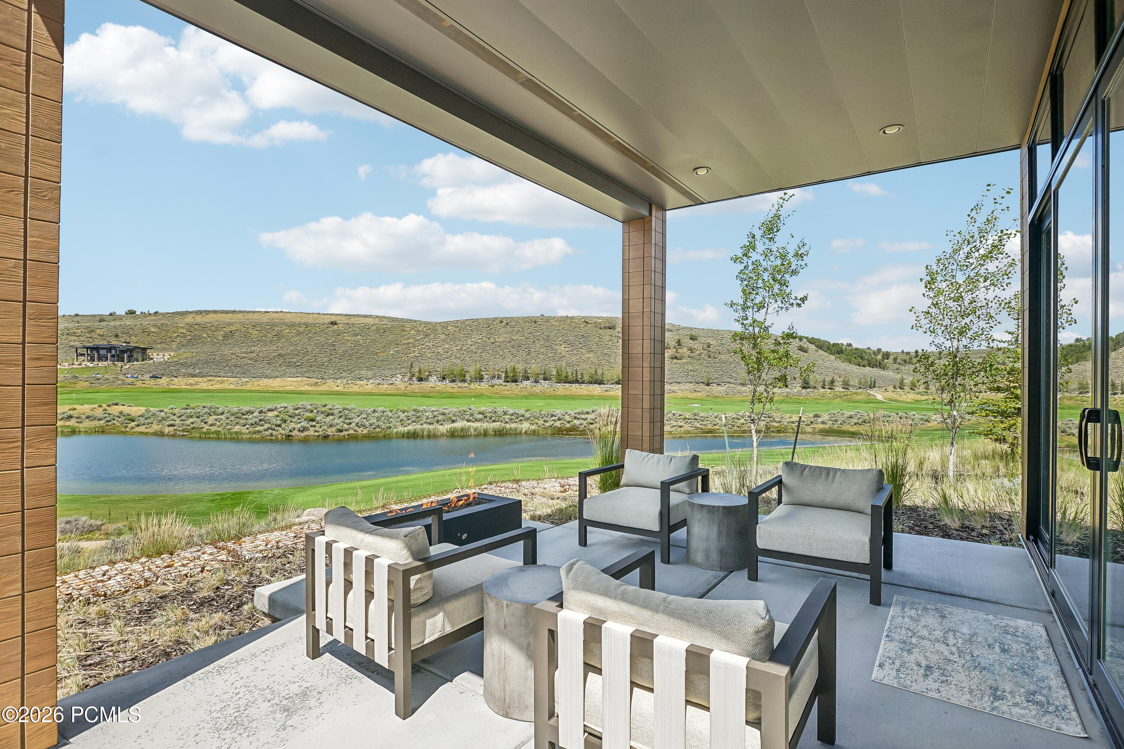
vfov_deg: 70.4
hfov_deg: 93.3
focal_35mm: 17
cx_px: 562
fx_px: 531
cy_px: 374
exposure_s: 1/200
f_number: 8
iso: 100
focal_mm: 17
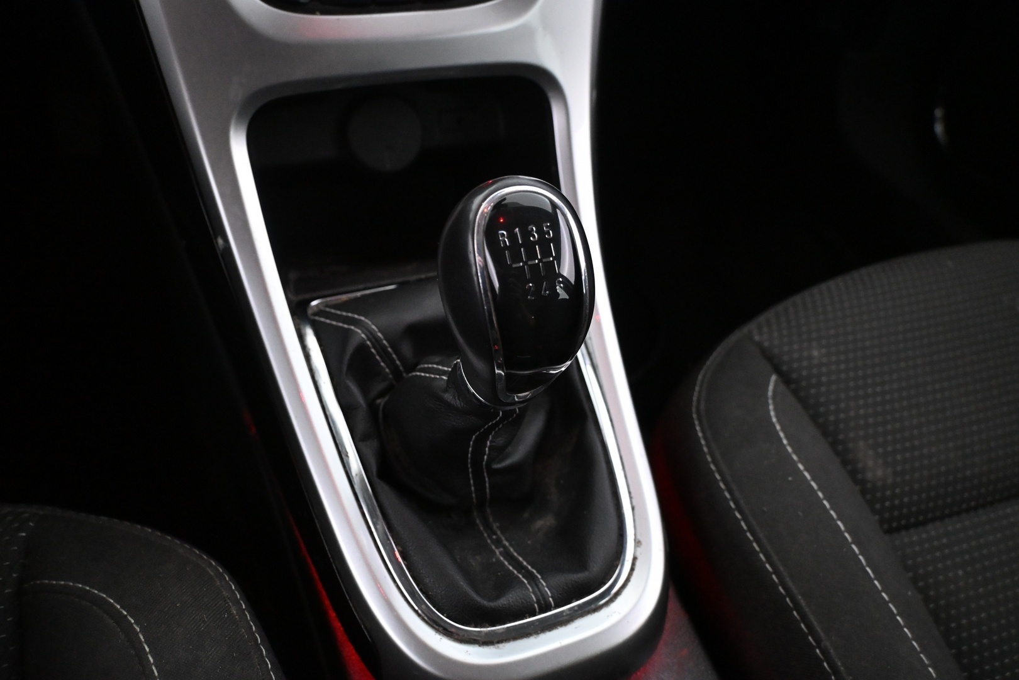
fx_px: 828
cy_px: 340
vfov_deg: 44.6
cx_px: 510
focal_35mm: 29
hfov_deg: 63.2
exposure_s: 1/30
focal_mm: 19.5
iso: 4000
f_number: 4.5
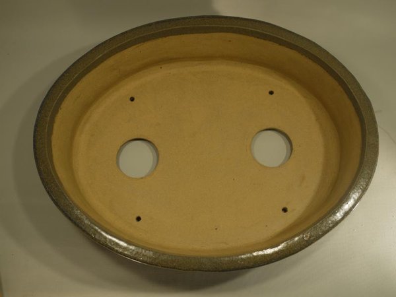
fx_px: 458
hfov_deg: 46.8
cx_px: 198
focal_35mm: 40
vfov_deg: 36.0
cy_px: 148
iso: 100
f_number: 4.4
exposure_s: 1/30
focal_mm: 20
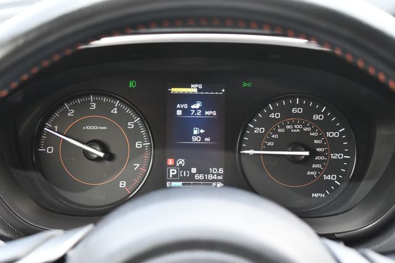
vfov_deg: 19.7
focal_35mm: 69
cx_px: 198
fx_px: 757
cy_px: 132
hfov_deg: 29.3
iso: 1250
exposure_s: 1/125
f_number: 5.3
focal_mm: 46
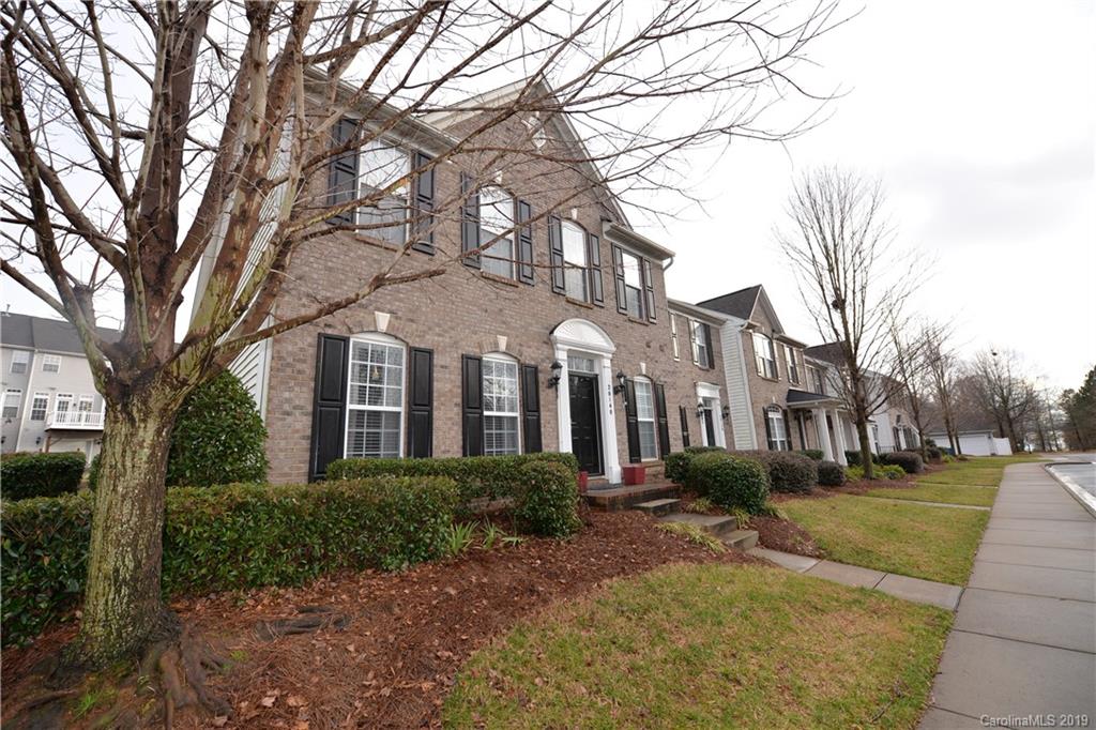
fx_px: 426
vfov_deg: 81.2
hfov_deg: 104.3
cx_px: 548
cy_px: 365
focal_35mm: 14
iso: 100
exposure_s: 1/200
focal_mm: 14
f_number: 4
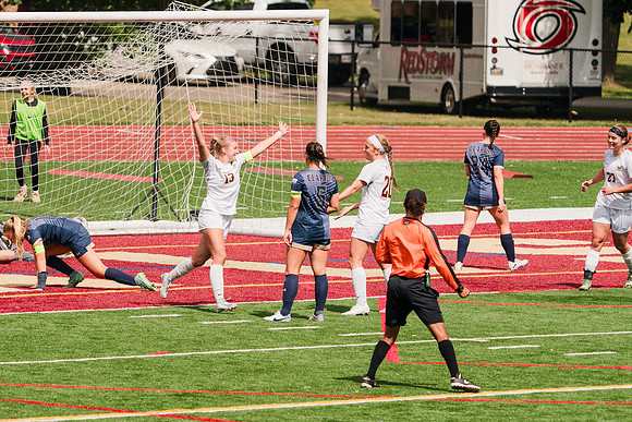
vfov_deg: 3.5
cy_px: 196
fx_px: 7000
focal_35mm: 399
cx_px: 238
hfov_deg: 5.2
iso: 200
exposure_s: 1/1600
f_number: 5.6
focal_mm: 300
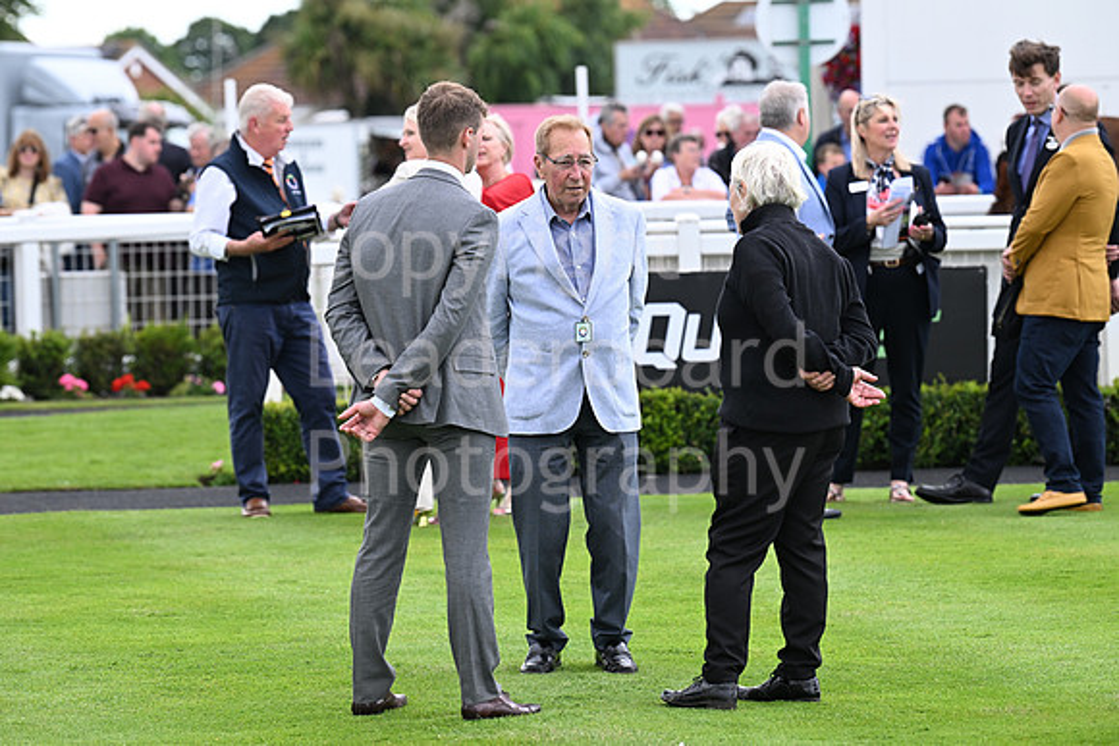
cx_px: 560
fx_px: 6218
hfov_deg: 10.3
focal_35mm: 200
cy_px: 373
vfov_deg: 6.9
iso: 500
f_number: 5.6
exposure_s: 1/400
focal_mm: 200
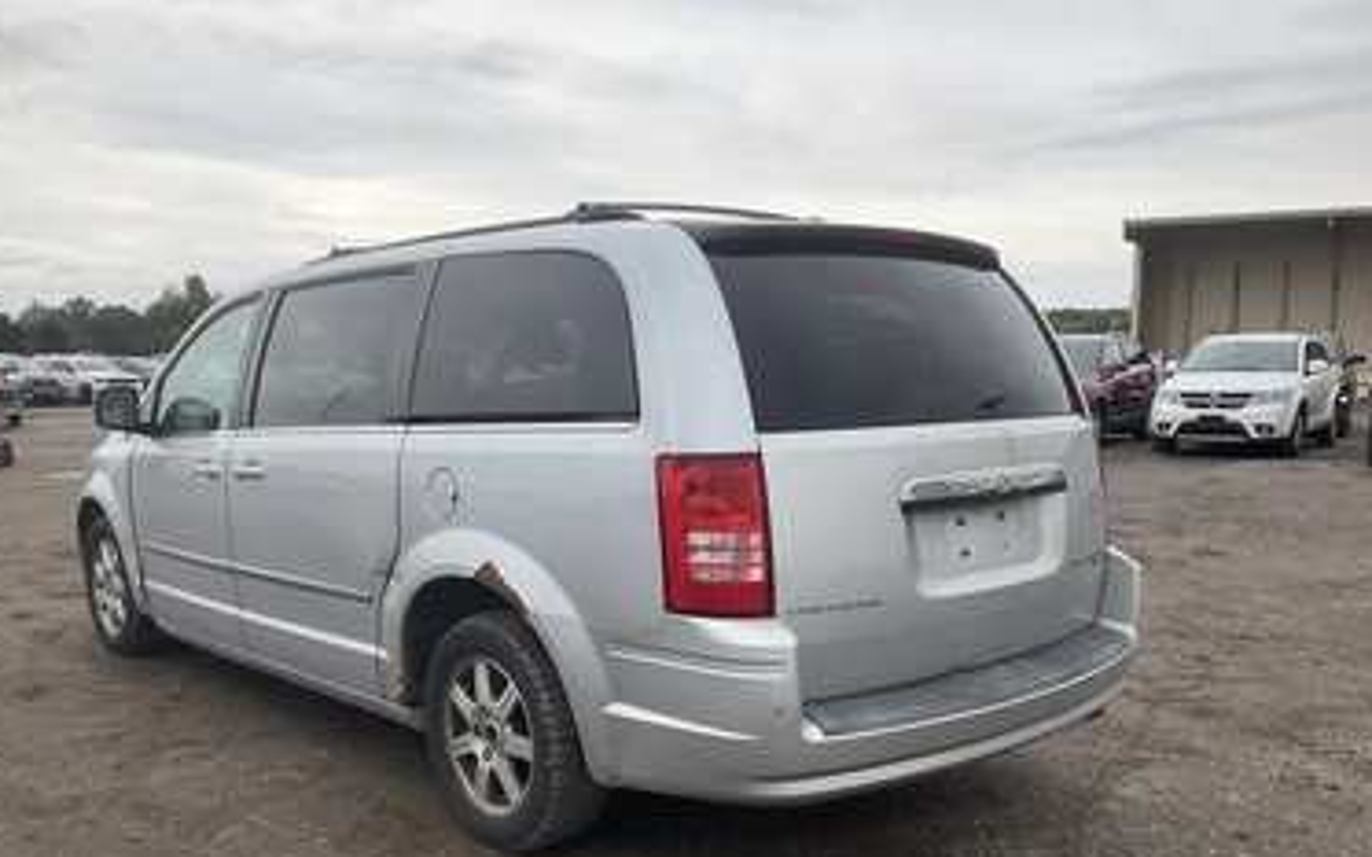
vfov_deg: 38.0
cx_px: 651
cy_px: 548
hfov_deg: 58.1
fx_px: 1234
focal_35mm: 33
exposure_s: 1/2227
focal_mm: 3
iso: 25
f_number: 1.8
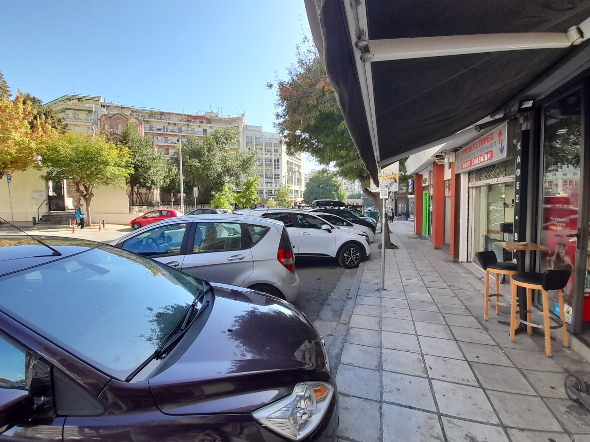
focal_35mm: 14
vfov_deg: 85.5
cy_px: 205
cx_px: 291
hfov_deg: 102.1
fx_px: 239
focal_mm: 1.42
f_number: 2.2
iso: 40
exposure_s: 1/276
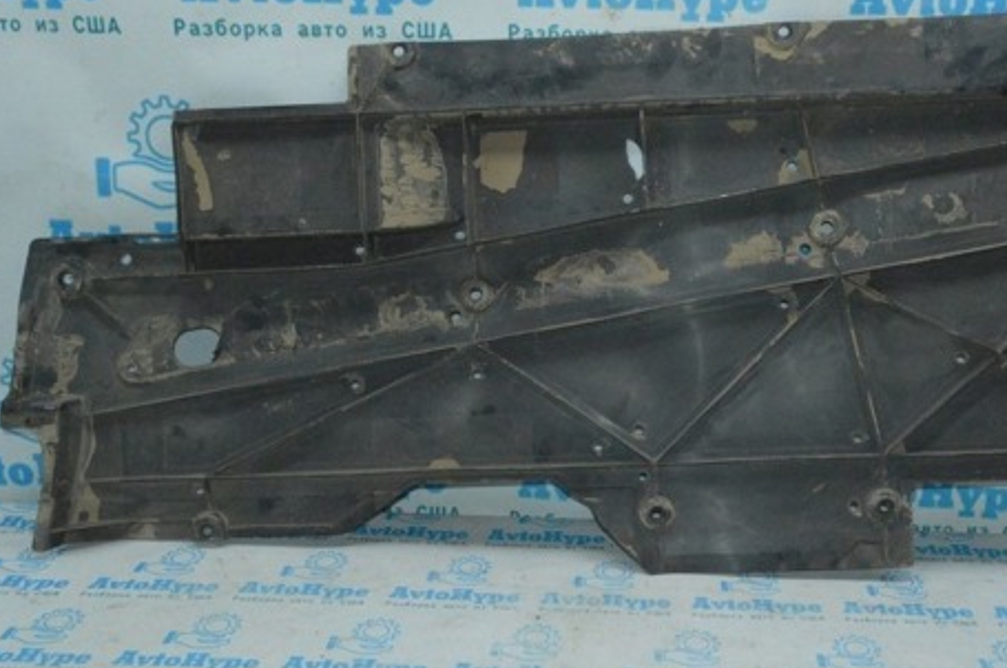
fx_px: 1061
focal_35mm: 38
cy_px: 322
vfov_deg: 34.9
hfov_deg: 50.4
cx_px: 604
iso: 4500
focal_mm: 18
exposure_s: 1/100
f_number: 16
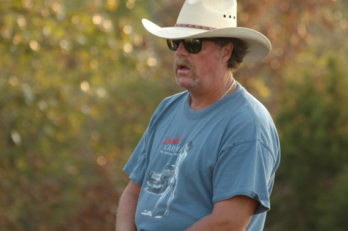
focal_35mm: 253
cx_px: 180
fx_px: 2443
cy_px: 104
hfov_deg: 8.1
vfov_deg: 5.4
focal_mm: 150
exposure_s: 1/100
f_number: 4.5
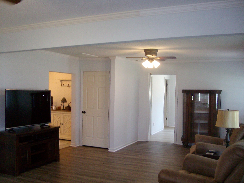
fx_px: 247
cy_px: 92
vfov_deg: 40.7
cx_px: 122
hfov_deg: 52.6
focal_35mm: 35
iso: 200
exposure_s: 1/40
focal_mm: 5.8
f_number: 2.8
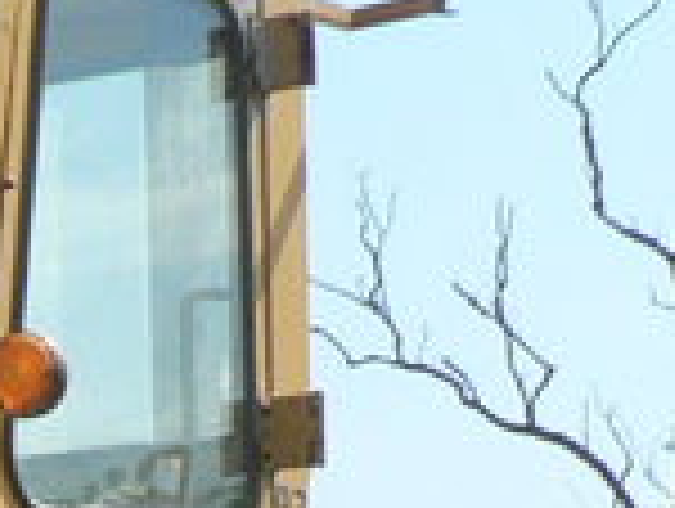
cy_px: 1146
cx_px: -688
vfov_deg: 7.3
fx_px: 3750
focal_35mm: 192
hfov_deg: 9.6
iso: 80
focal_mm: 6
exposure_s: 1/400
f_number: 4.5
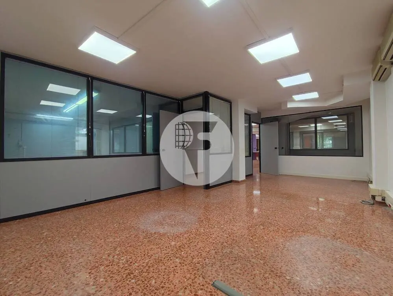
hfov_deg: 98.1
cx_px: 196
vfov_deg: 81.8
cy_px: 148
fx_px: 170
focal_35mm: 15
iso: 178
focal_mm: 1.65
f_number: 2.2
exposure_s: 1/50
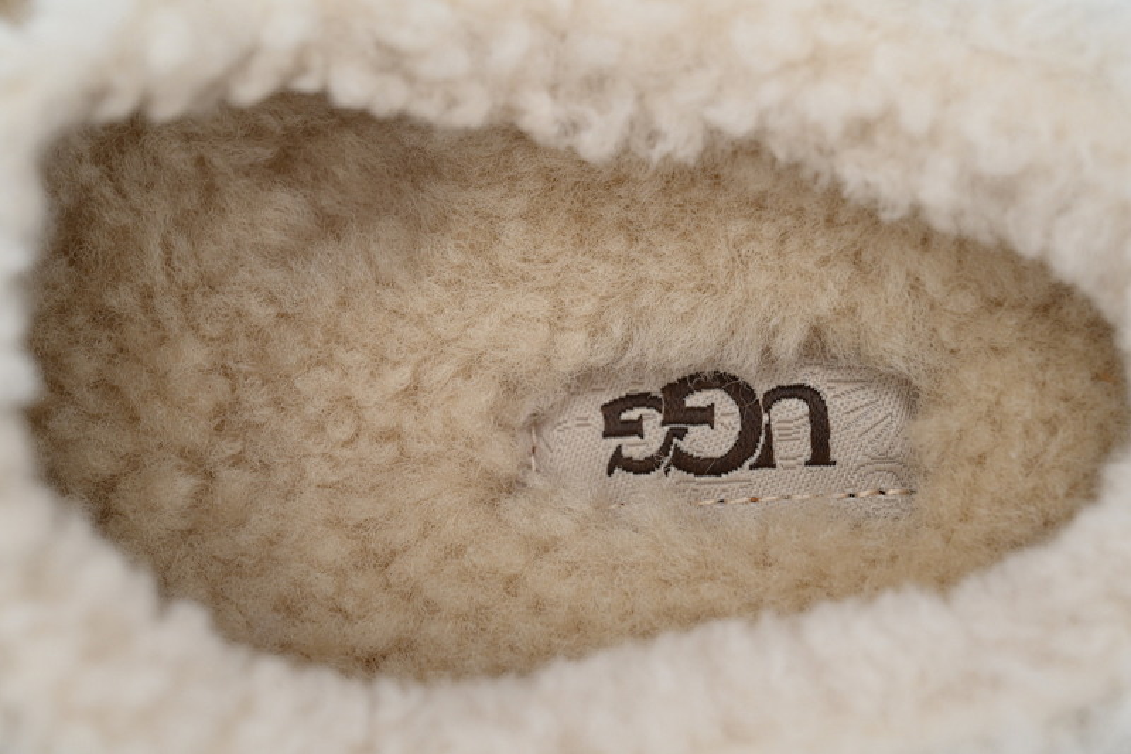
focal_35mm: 120
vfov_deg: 11.4
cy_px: 377
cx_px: 566
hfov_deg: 17.1
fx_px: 3769
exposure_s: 1/125
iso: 800
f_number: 13
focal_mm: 120
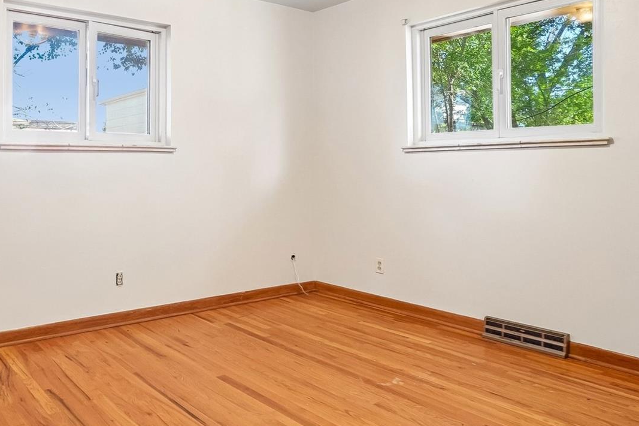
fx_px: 479
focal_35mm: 27
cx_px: 175
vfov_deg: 47.8
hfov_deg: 64.1
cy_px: 187
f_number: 8
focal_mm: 12
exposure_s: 1/13
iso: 400
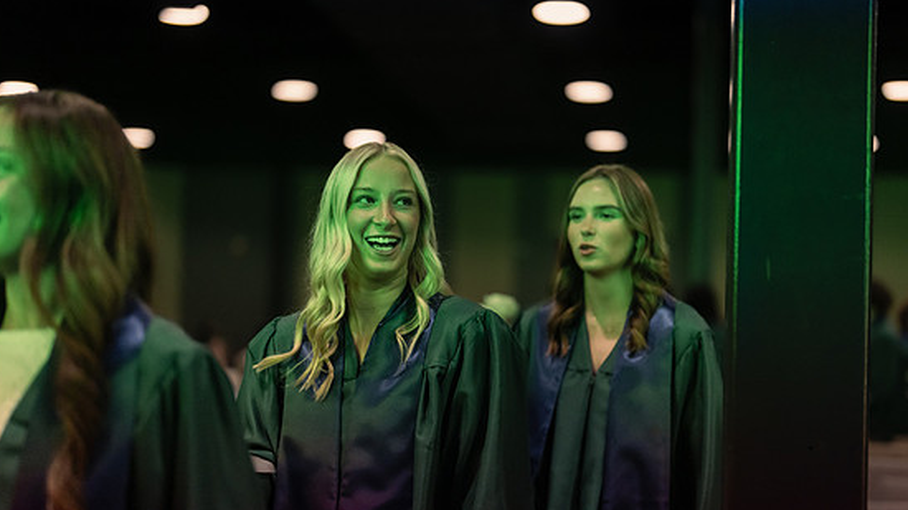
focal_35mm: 60
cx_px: 467
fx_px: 1444
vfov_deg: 20.0
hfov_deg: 34.9
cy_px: 304
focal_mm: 50
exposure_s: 1/500
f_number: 1.2
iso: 1250
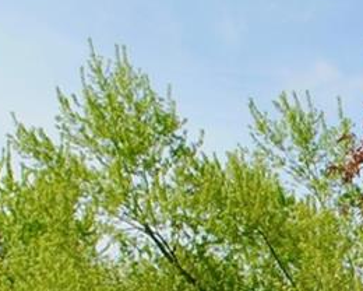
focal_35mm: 200
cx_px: 584
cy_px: 466
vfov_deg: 7.6
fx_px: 2149
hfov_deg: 9.3
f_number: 7.1
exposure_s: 1/200
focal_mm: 18
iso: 100
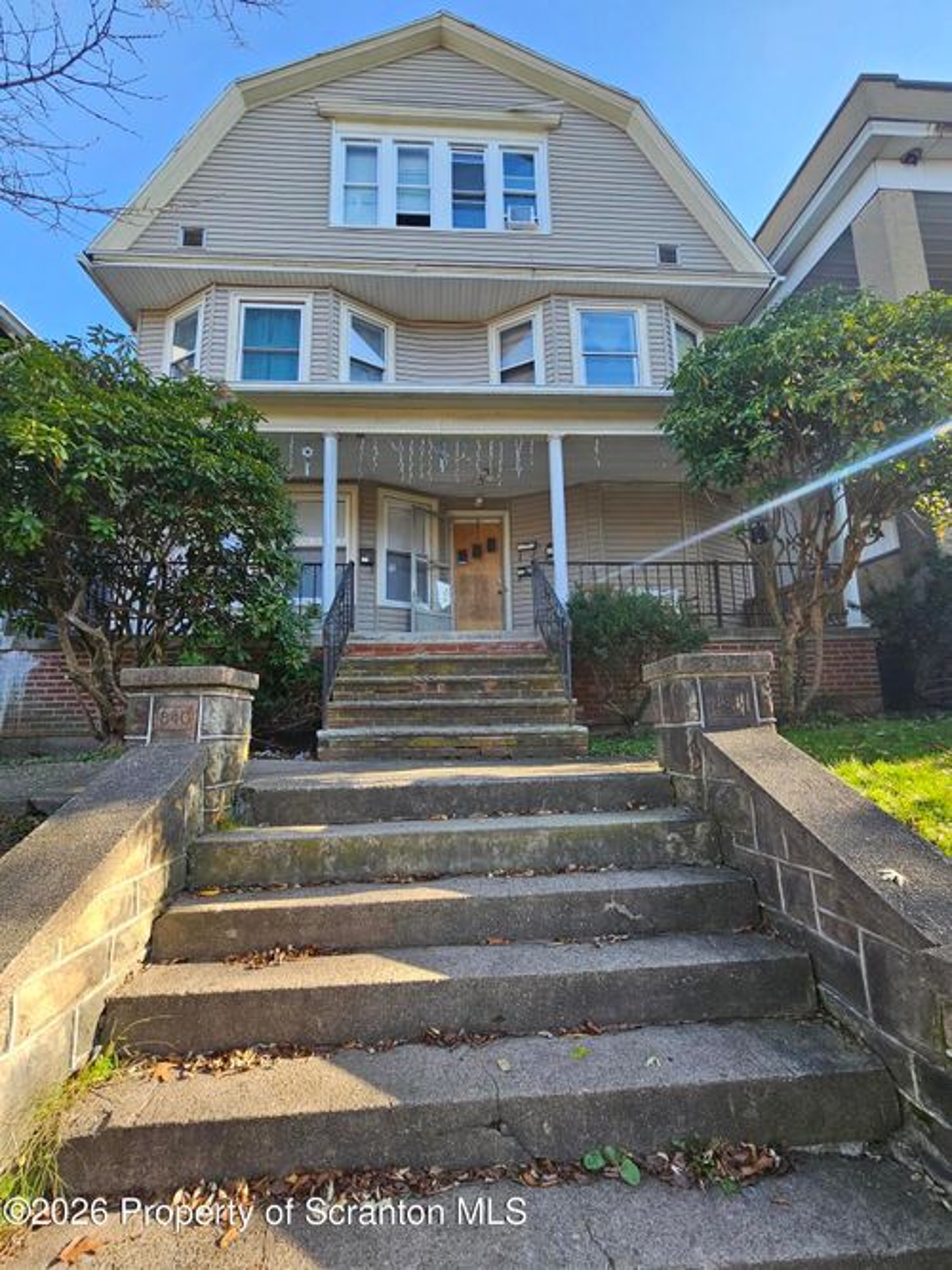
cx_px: 476
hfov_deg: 89.9
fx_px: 477
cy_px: 635
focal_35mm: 13
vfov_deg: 106.2
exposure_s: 1/274
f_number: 2.2
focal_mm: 2.2
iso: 50
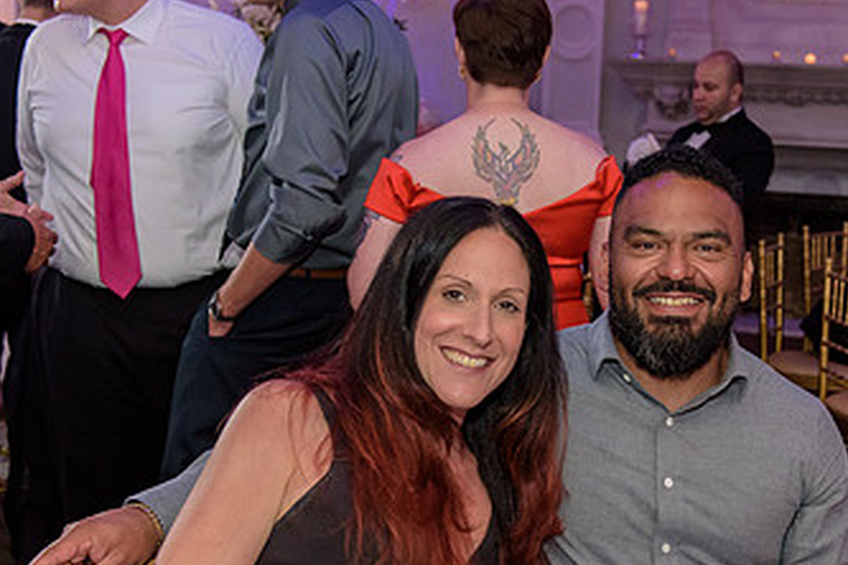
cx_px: 609
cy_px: 375
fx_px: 1437
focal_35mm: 61
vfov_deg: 22.2
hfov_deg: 32.4
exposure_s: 1/125
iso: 1600
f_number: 3.2
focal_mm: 35
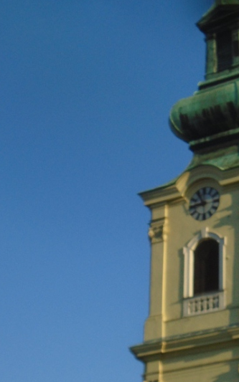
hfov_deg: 11.1
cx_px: 209
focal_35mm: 117
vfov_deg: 17.6
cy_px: 330
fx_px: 1220
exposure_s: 1/250
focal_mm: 8.7
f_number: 4.5
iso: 100
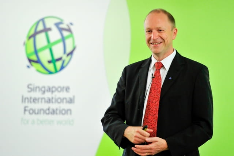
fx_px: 1300
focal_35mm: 200
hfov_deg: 10.3
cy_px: 78
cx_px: 117
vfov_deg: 6.9
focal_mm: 200
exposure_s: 1/100
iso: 4000
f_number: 4
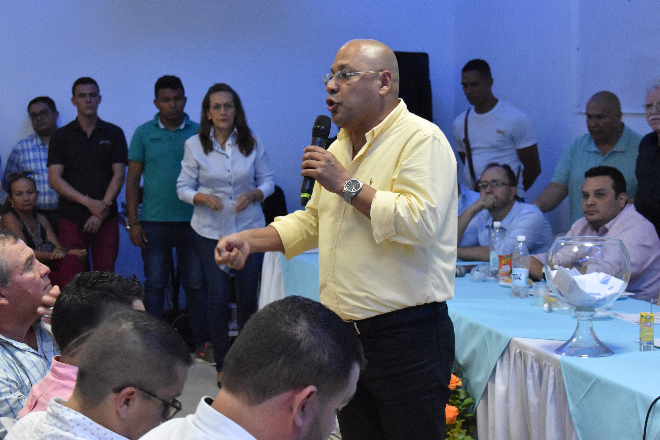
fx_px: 1512
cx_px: 330
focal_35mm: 82
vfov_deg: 16.6
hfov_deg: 24.6
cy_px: 220
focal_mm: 55
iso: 2800
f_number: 5.6
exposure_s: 1/60
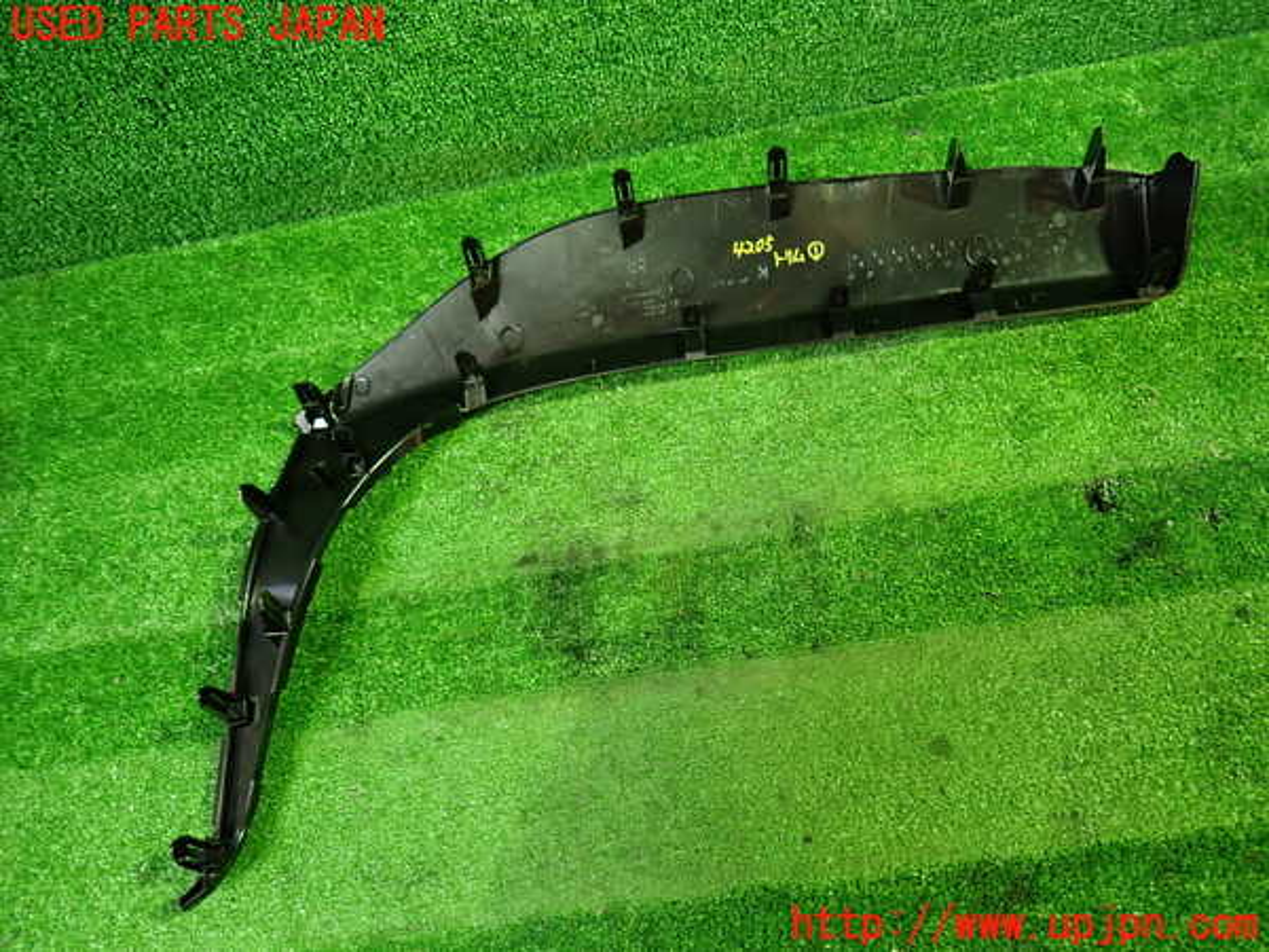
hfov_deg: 69.4
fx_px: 916
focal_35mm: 25
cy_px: 476
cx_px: 634
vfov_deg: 54.9
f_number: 2
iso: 500
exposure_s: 1/30
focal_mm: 4.5
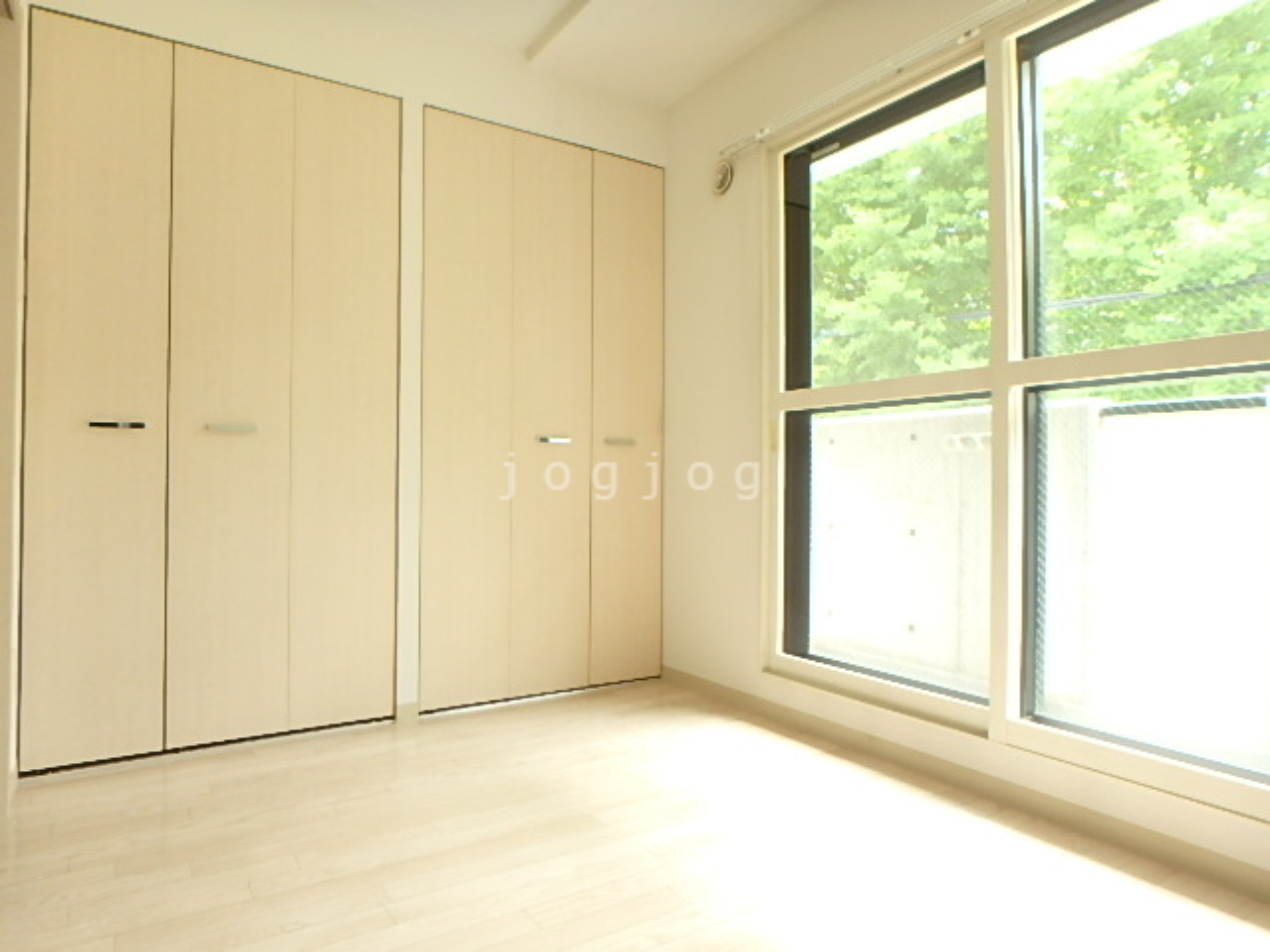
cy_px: 476
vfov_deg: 63.4
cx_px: 635
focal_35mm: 21
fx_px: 770
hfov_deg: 79.0
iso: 200
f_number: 3.5
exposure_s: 1/30
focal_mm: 3.7
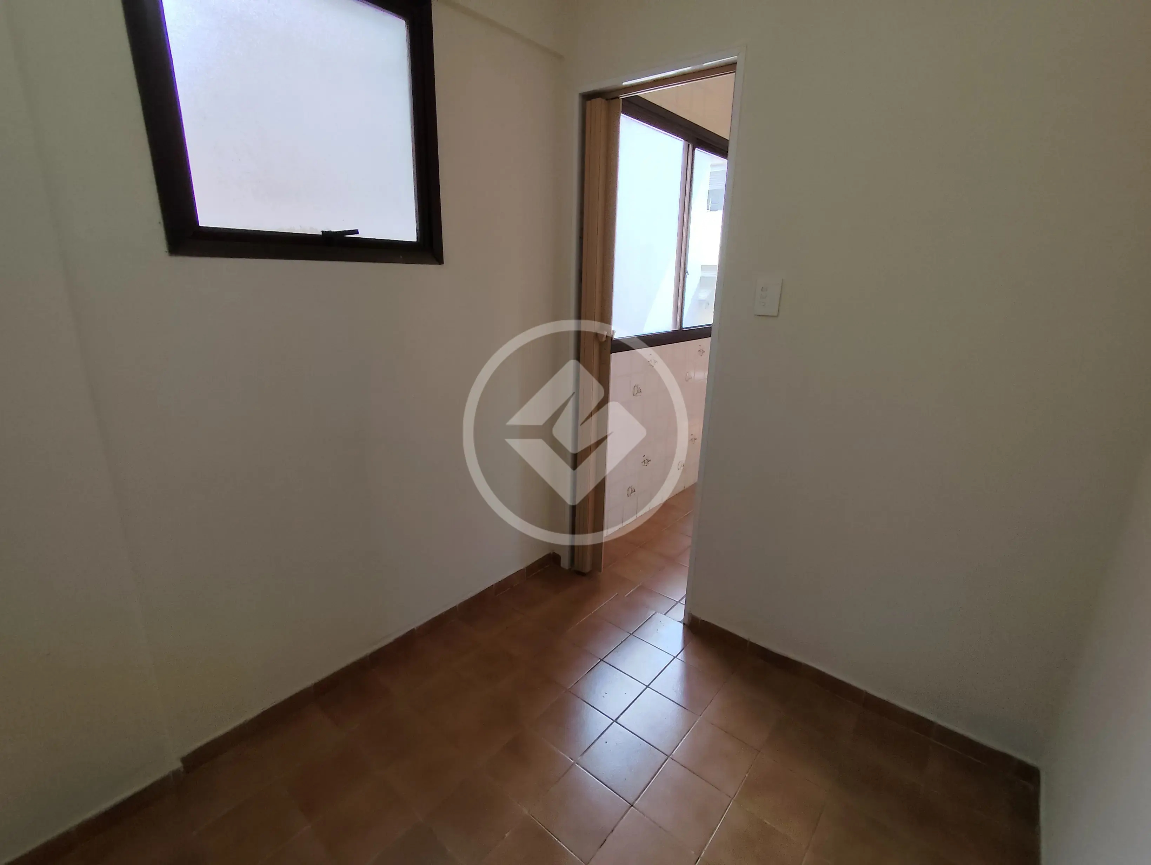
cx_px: 576
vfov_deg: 78.2
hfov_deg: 94.5
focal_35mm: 16
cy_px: 432
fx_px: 532
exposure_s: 1/120
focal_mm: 1.65
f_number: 2.2
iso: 50
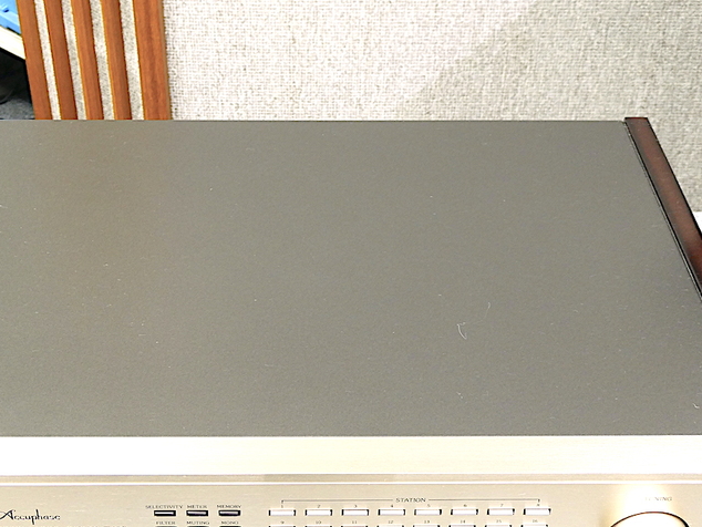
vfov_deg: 26.0
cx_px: 281
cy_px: 358
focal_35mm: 56
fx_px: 1136
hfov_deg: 34.2
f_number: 3.7
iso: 200
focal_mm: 6.7
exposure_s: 1/3.2
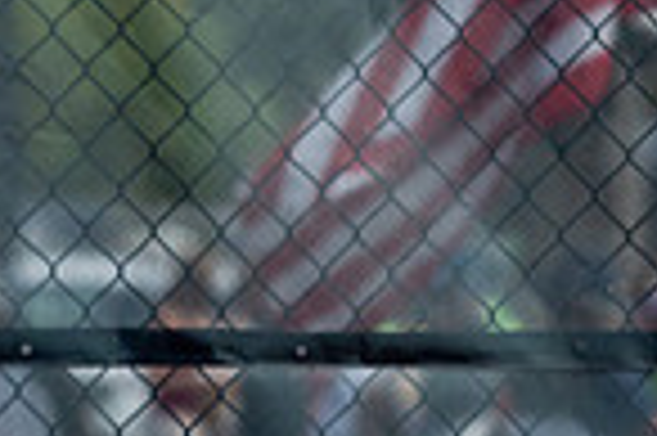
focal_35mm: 910
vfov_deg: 1.5
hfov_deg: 2.3
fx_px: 16589
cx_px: -639
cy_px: 668
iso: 200
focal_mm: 106
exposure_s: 1/1600
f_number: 3.5
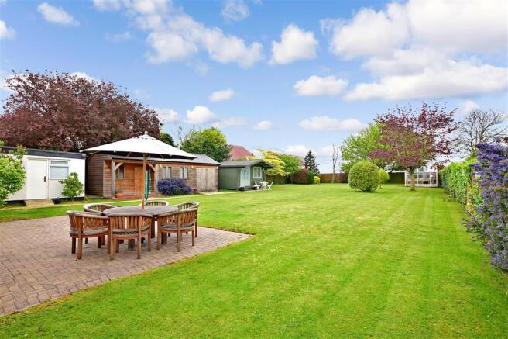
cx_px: 254
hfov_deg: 100.4
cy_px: 170
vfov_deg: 77.3
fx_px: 212
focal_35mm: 15
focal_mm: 10
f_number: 9
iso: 400
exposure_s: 1/200
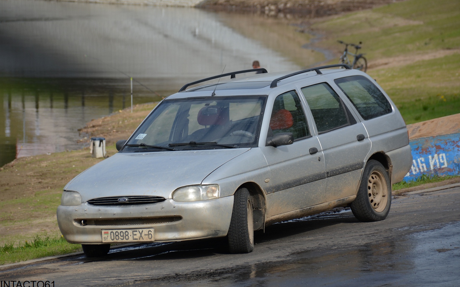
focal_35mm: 284
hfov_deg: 7.4
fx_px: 3554
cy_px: 138
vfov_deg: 4.6
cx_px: 230
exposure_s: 1/640
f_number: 6.3
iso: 200
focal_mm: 185
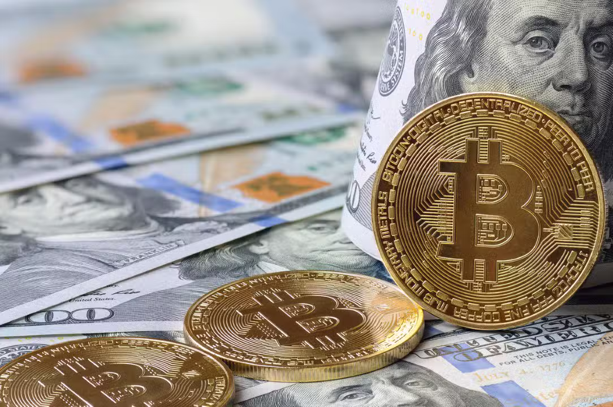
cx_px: 306
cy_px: 204
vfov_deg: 8.7
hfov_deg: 13.1
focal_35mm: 158
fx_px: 2679
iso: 160
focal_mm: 105
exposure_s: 1/15
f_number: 10
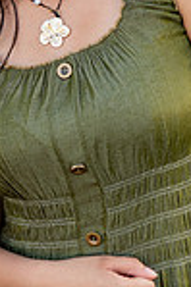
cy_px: -4
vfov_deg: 13.4
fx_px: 1204
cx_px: -84
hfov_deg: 8.9
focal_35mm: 151
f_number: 2
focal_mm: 50
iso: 100
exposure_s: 1/400
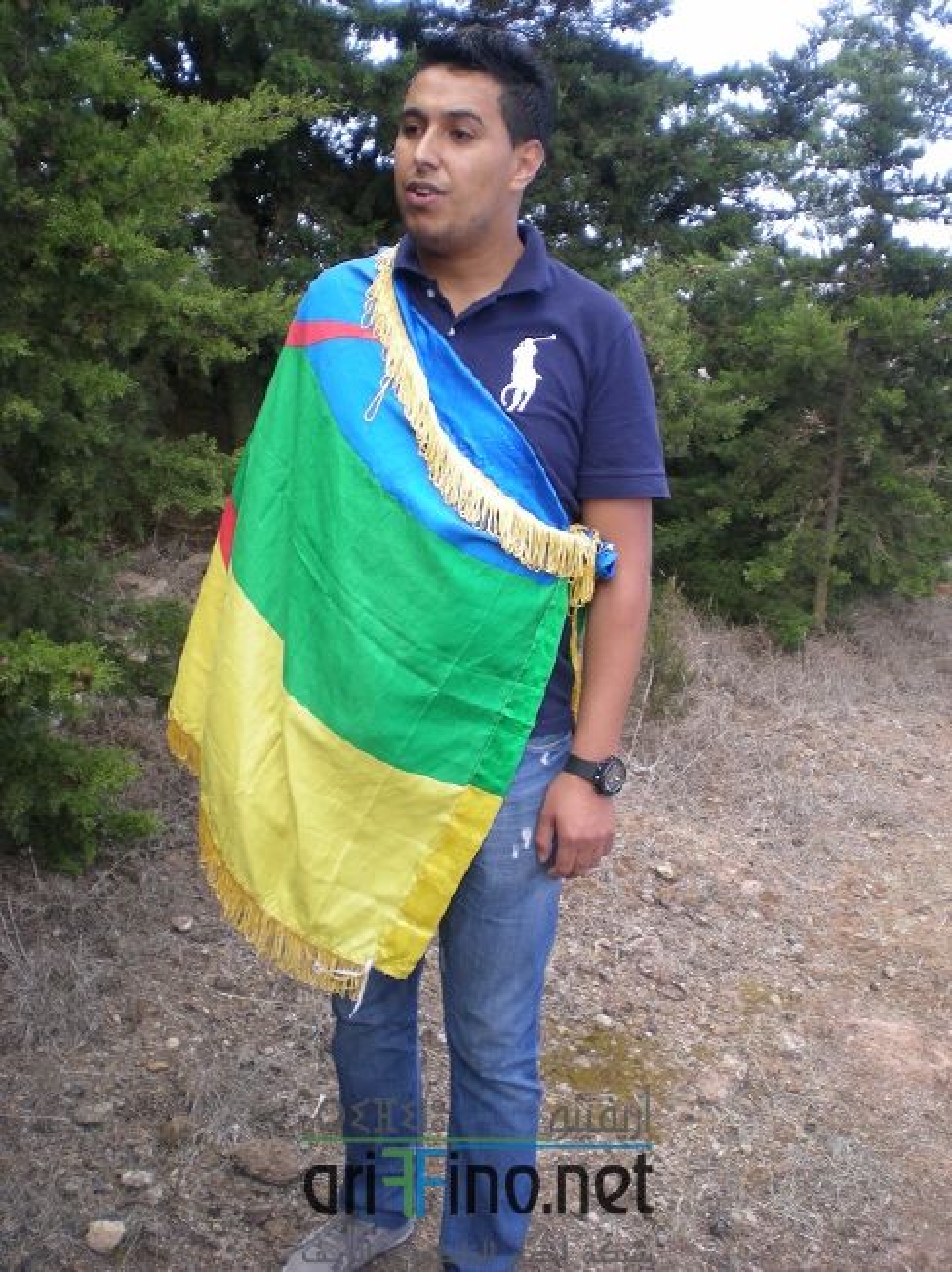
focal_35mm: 38
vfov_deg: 49.0
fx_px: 1395
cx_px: 476
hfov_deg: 37.7
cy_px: 636
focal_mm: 6.3
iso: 50
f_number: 3.1
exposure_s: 1/124
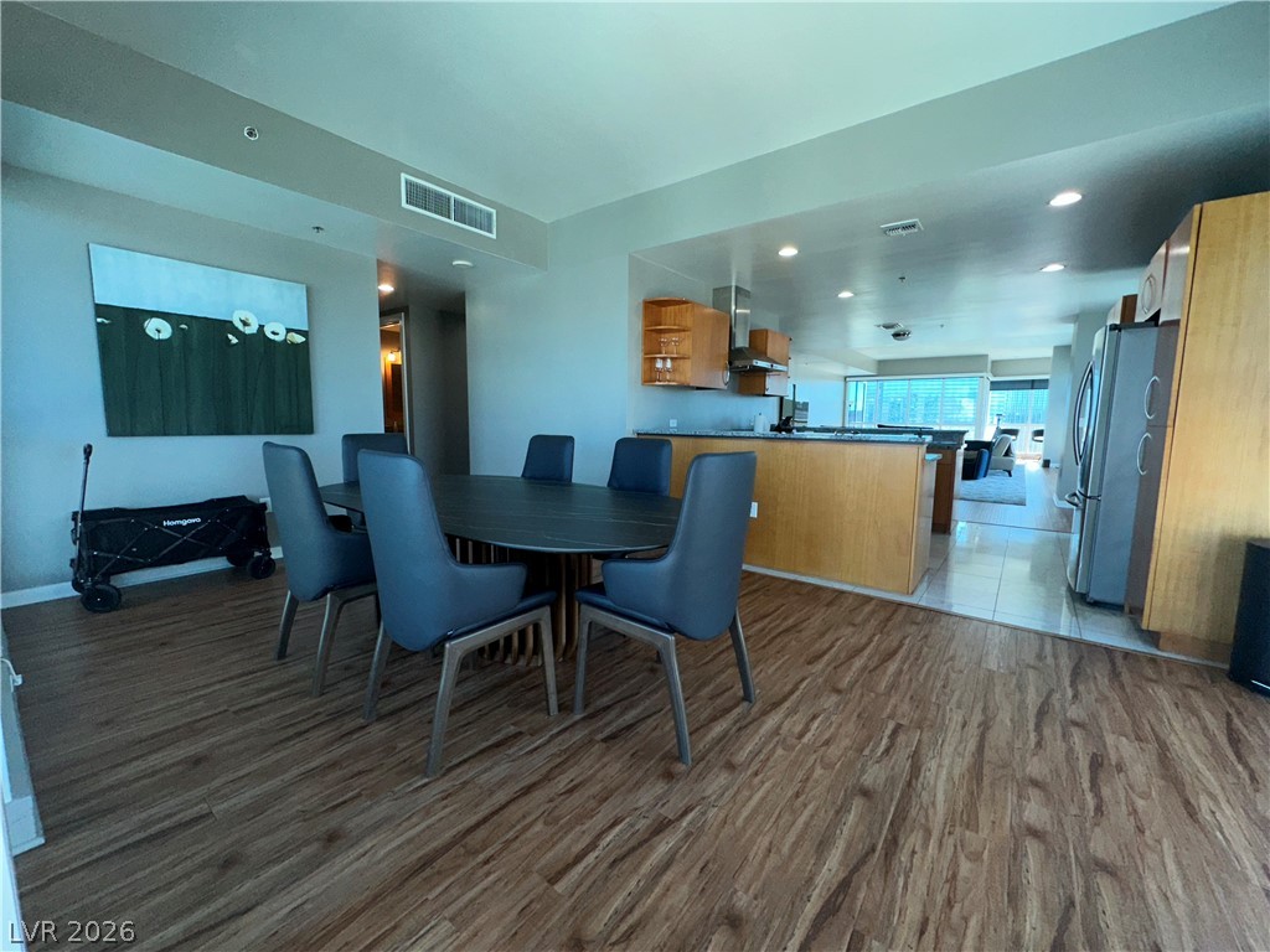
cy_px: 476
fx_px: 514
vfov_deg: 85.7
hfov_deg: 102.1
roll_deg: -0.5
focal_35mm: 14
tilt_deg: -6.6
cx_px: 635
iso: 40
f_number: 2.2
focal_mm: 2.22
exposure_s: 1/122
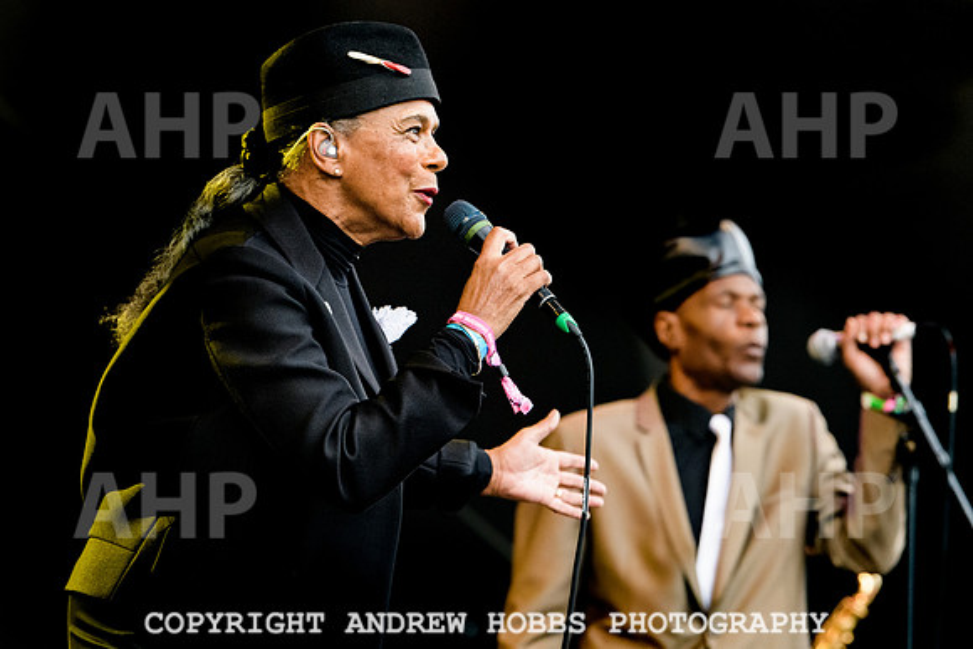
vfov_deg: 5.9
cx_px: 475
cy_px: 230
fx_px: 6280
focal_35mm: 232
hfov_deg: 8.9
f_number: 4.5
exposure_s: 1/400
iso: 3600
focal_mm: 165
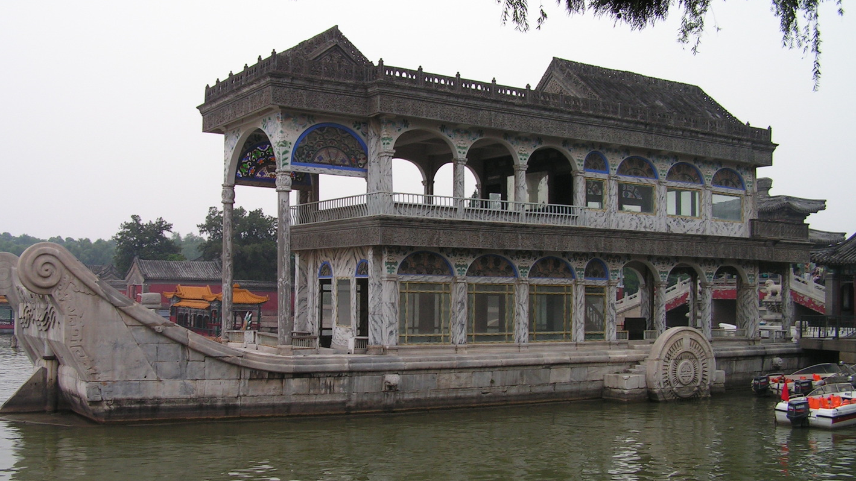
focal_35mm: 42
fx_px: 953
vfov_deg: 28.3
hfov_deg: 48.4
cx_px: 422
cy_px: 254
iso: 50
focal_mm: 6.3
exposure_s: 1/100
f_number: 5.6
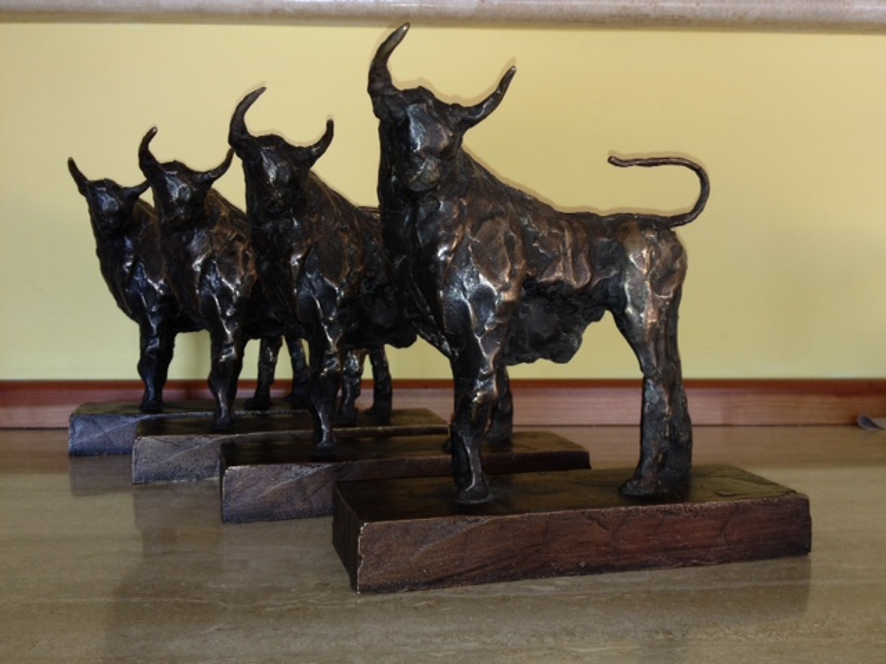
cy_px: 332
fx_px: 896
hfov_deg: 52.6
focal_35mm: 35
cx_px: 443
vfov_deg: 40.7
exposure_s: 1/23
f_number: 2.4
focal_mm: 4.28
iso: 64
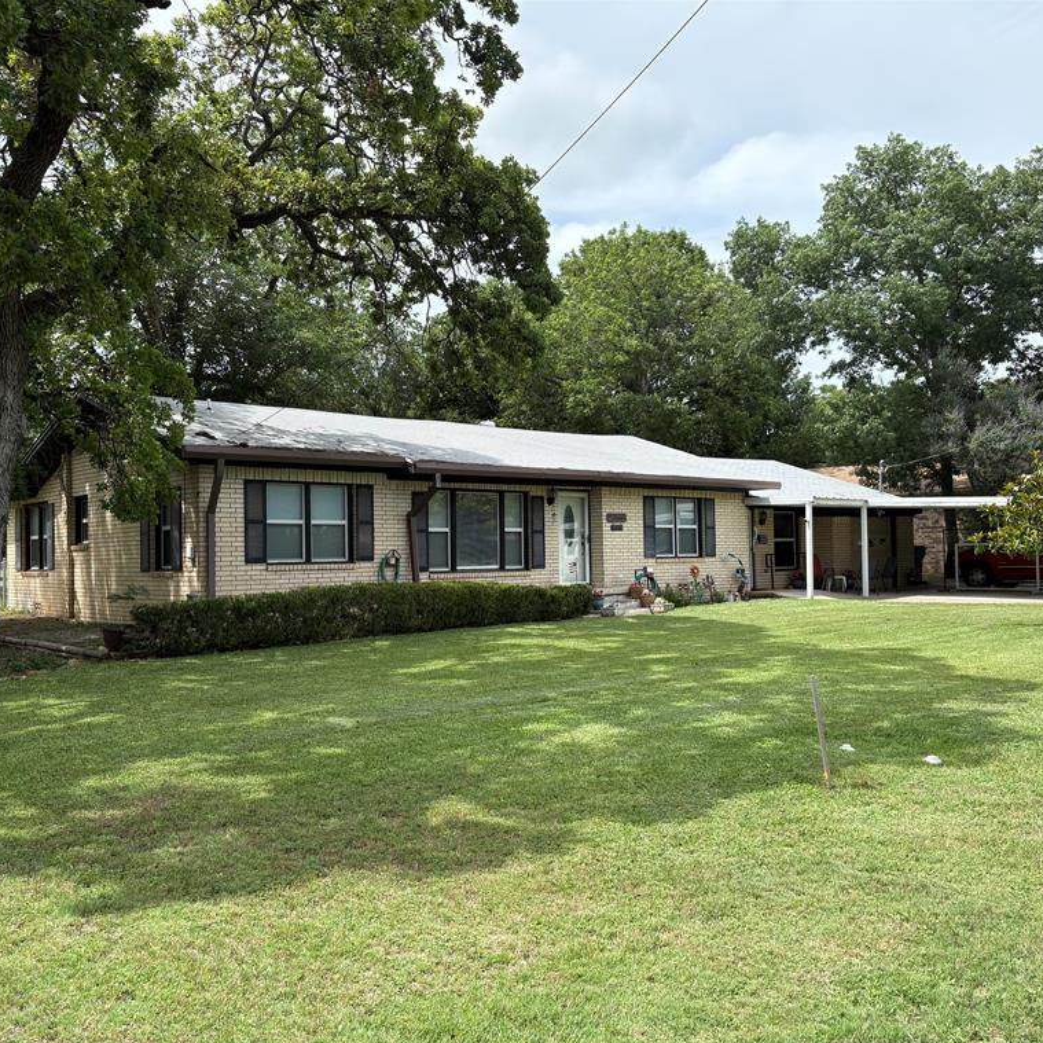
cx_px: 522
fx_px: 1057
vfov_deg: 52.5
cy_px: 526
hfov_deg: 52.5
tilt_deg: +1.6
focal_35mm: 31
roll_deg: +1.1
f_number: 1.6
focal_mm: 5.96
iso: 64
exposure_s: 1/2075
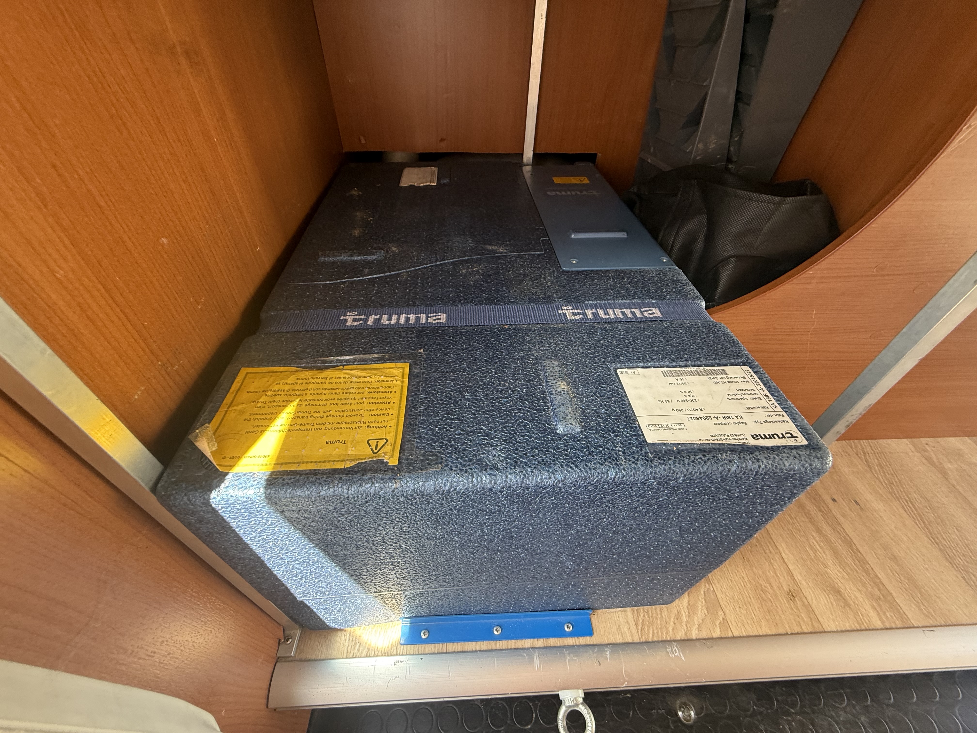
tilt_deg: -46.6
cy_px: 366
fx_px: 395
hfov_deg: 102.1
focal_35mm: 14
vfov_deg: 85.7
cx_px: 488
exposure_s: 1/99
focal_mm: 2.22
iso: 125
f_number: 2.2
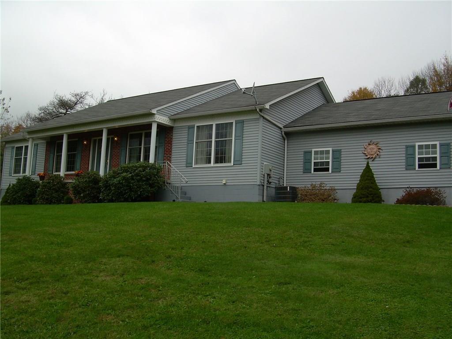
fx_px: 496
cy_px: 170
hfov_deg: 49.0
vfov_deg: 37.7
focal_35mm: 38
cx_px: 226
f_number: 4.6
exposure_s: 1/177
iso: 50
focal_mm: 6.3
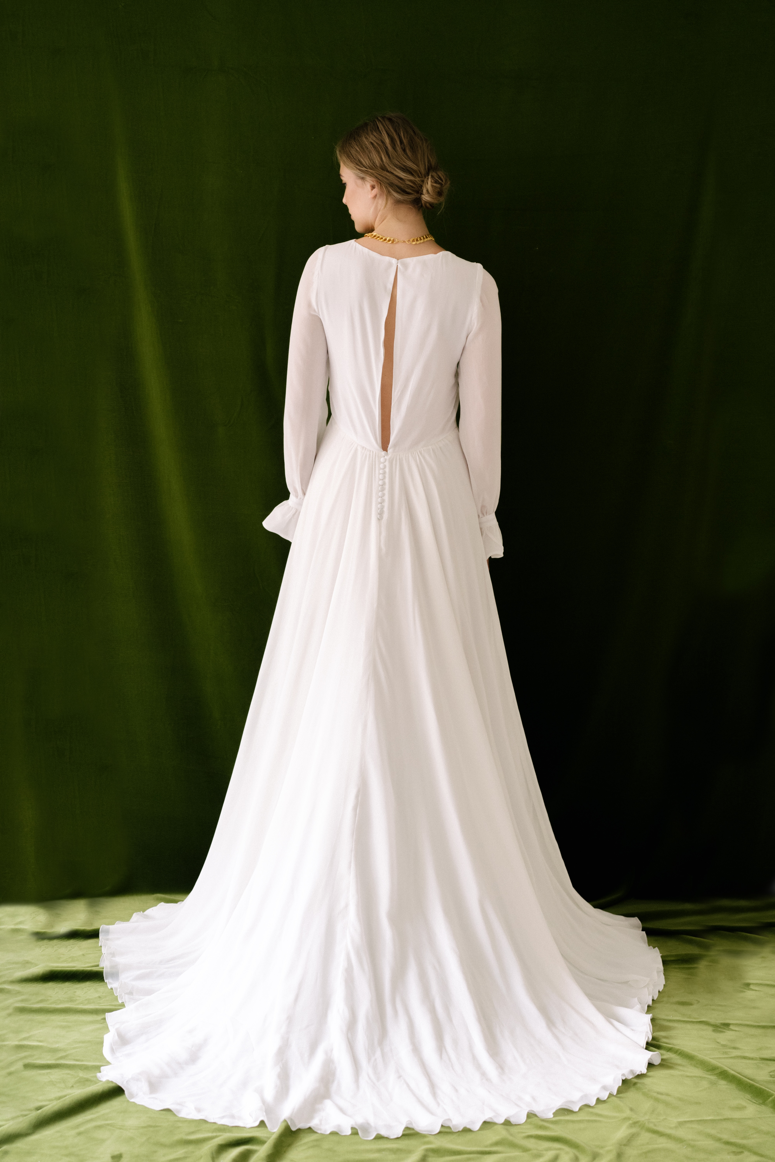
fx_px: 1776
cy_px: 581
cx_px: 388
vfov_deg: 36.2
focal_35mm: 55
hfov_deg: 24.6
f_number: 4
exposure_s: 1/125
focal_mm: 55
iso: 1600
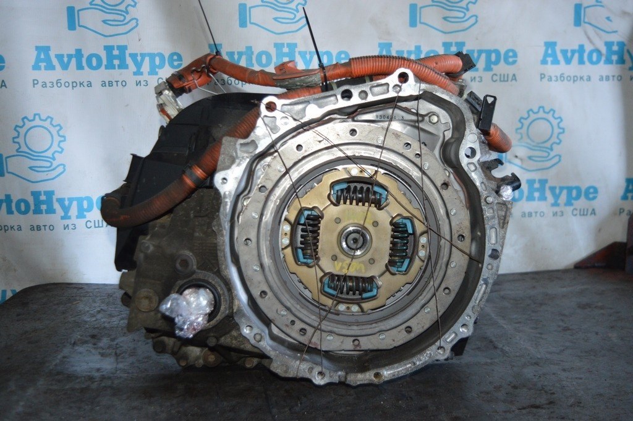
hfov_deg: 49.6
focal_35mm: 39
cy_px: 210
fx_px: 685
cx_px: 316
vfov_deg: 34.2
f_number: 4
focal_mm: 26
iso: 1600
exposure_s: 1/60
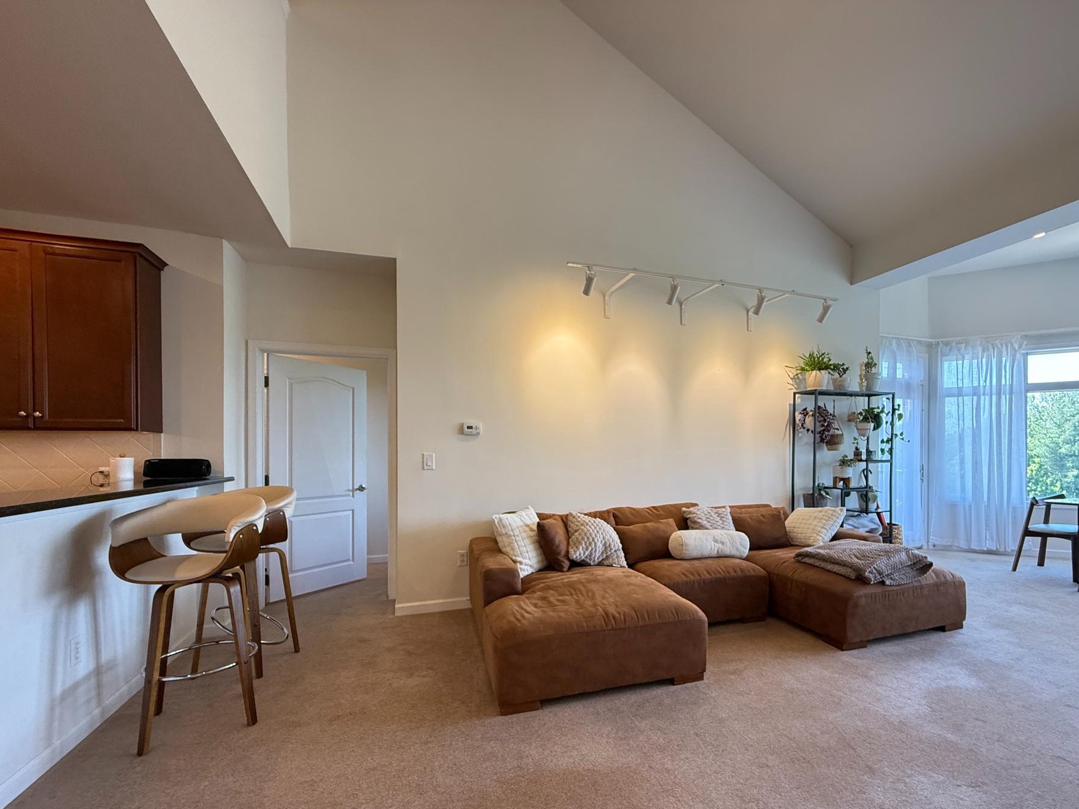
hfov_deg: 94.2
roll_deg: +0.6
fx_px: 499
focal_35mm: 16
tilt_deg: -0.2
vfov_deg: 77.7
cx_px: 593
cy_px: 458
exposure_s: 1/120
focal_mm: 2.22
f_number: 2.2
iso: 400
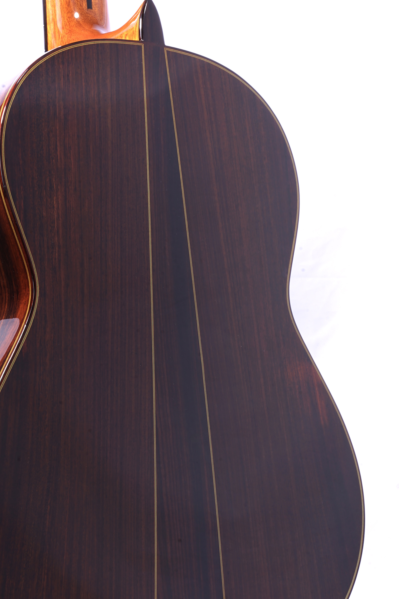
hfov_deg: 14.8
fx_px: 1530
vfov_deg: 22.1
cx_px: 135
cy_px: 350
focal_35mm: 92
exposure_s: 1/50
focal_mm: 67
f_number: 22
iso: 100
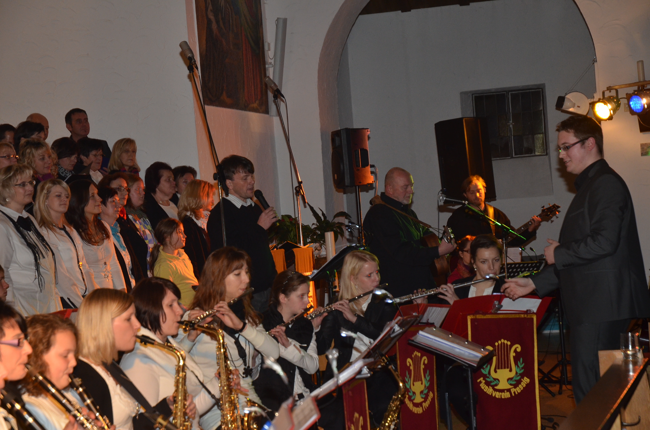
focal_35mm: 90
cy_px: 215
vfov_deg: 15.1
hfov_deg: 22.7
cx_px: 325
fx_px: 1622
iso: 800
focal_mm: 60
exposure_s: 1/60
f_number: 4.5
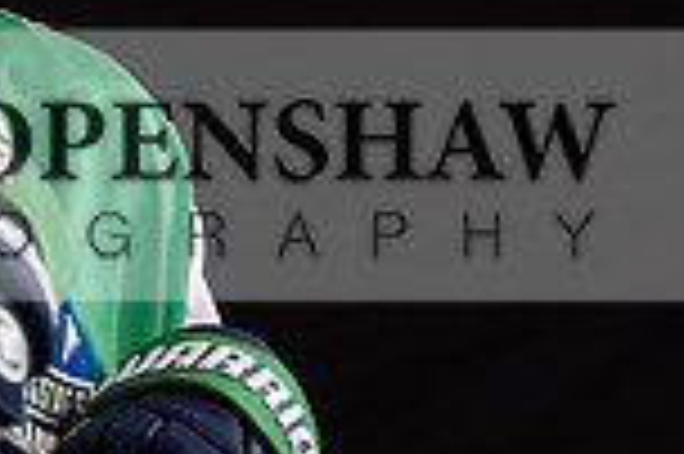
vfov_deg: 5.6
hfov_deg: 8.3
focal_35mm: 245
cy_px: 83
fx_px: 4650
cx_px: -153
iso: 80
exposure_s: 1/160
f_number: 4
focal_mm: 64.1
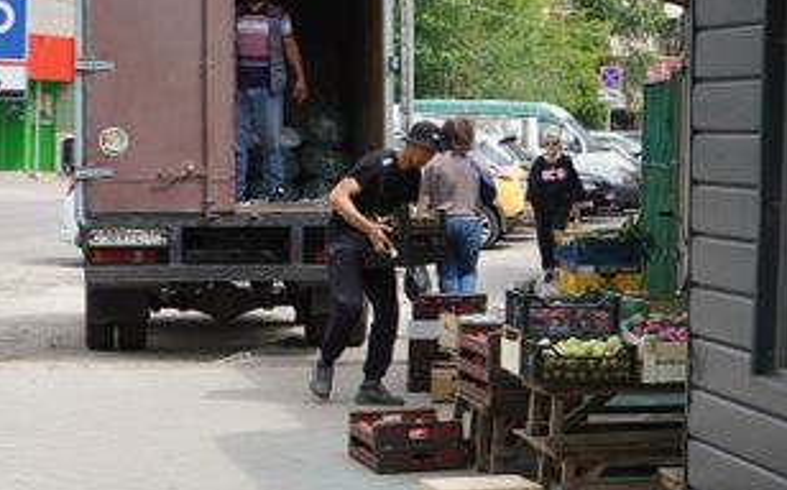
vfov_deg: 12.1
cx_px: 392
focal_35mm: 108
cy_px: 207
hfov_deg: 19.3
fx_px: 2315
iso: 100
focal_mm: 70
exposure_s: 1/160
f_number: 5.6
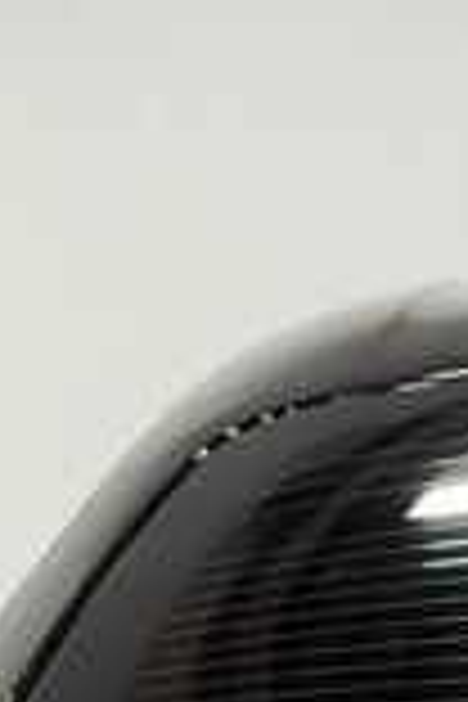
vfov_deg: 6.0
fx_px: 6395
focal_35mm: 328
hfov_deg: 4.1
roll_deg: -0.3
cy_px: 1678
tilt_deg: -6.3
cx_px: 1215
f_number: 1.78
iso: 80
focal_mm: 6.76
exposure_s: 1/120
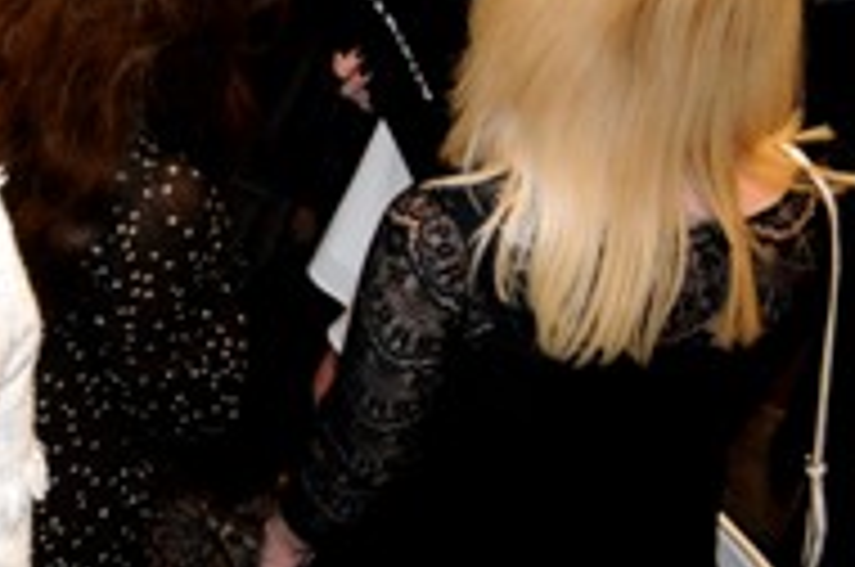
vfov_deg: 15.3
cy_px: -324
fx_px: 1920
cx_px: -441
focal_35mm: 81
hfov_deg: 21.1
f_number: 4
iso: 640
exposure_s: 1/50
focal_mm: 24
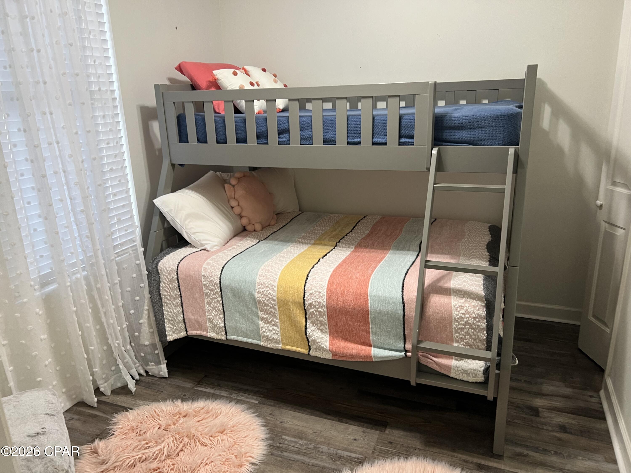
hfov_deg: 67.3
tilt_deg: -16.9
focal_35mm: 26
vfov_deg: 53.1
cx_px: 316
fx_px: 474
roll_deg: +2.3
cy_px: 236
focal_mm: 5.7
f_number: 1.5
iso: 100
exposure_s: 1/60
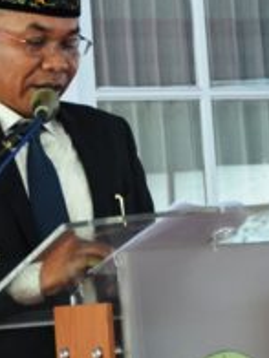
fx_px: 2134
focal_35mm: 206
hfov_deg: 7.2
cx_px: 169
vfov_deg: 9.5
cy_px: -26
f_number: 4.5
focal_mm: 40
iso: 640
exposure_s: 1/60
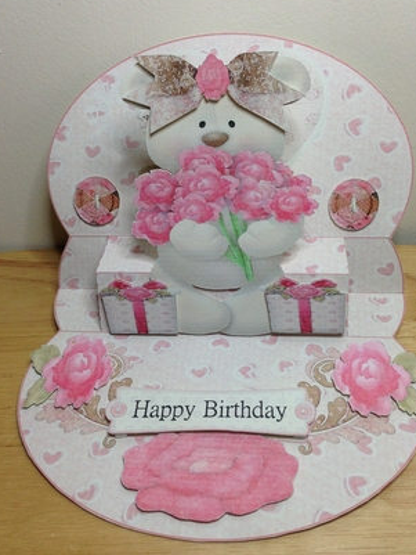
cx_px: 216
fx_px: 593
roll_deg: +2.0
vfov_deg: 50.1
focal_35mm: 37
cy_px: 280
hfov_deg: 38.7
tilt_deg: -38.3
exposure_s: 1/120
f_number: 2.4
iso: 80
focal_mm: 4.12
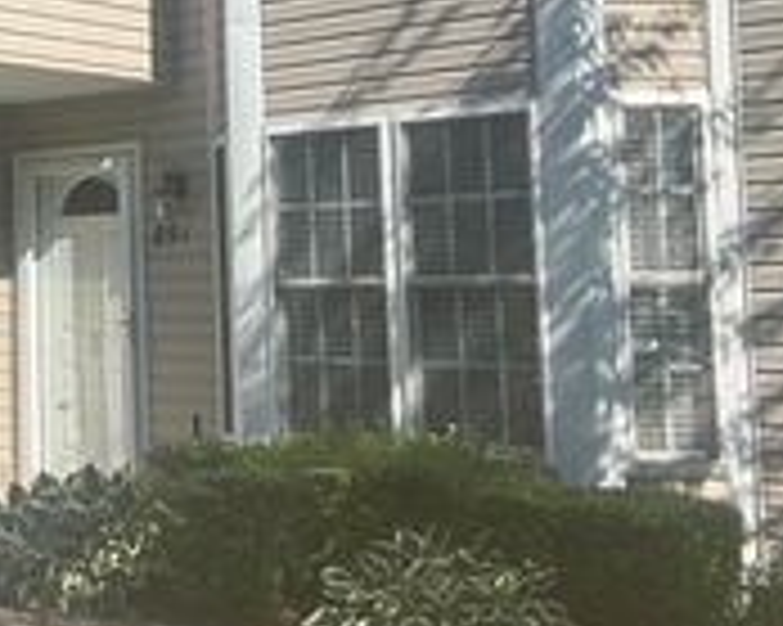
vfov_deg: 20.7
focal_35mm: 73
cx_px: -36
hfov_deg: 24.6
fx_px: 1691
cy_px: 101
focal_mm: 5.7
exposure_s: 1/2513
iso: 50
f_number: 1.5
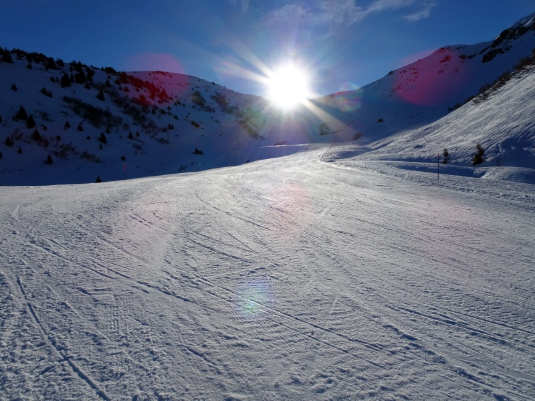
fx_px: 371
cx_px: 268
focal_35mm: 24
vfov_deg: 56.8
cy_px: 200
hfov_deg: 71.6
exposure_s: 1/2000
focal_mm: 4.1
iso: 80
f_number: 4.5
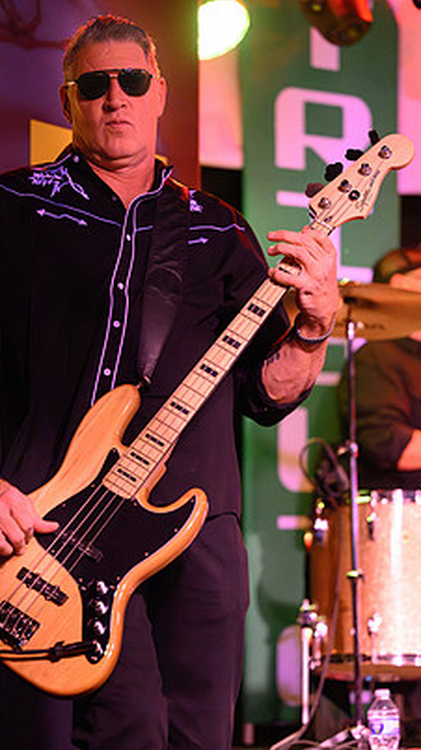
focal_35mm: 116
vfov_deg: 18.5
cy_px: 360
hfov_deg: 10.4
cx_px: 186
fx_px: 2303
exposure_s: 1/250
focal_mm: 99
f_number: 2.8
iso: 10000
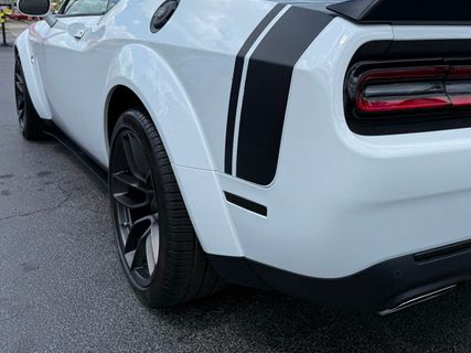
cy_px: 120
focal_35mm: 36
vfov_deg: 39.2
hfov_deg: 49.6
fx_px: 490
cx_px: 344
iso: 80
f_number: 1.78
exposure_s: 1/5319
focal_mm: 6.76
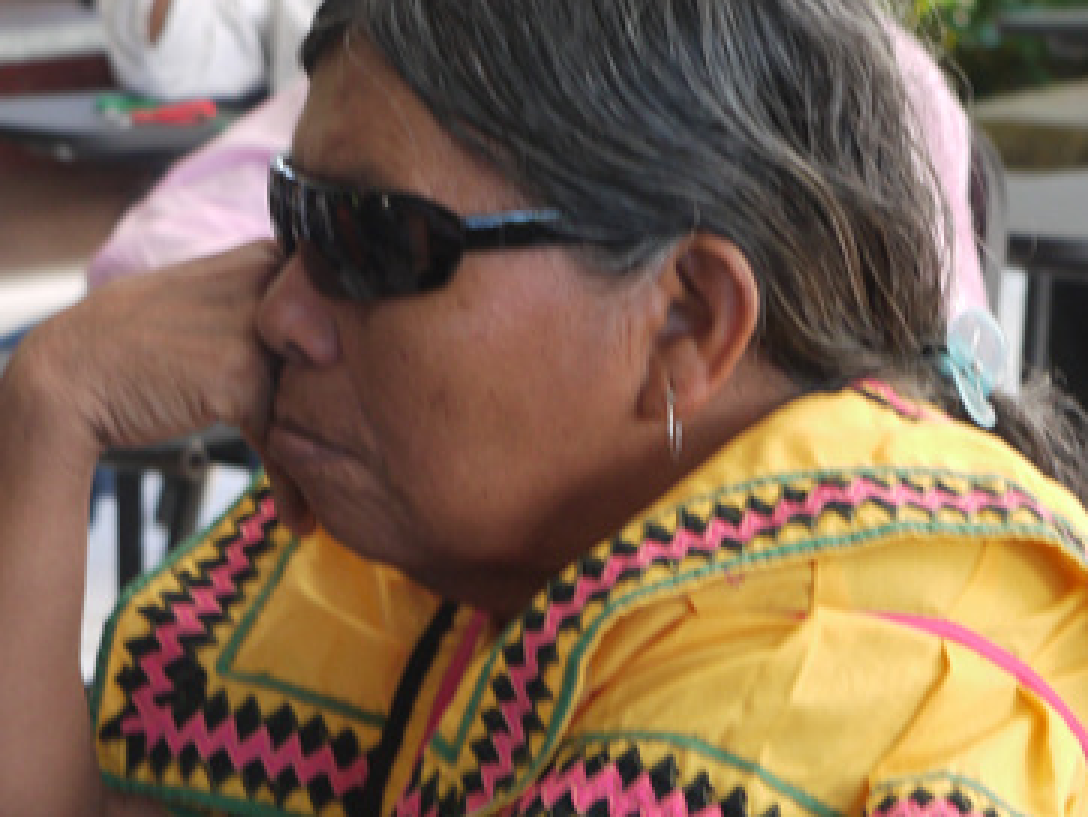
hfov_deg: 12.4
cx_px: 409
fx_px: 5001
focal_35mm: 159
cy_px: 547
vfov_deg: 9.3
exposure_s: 1/50
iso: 400
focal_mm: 45
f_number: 5.6
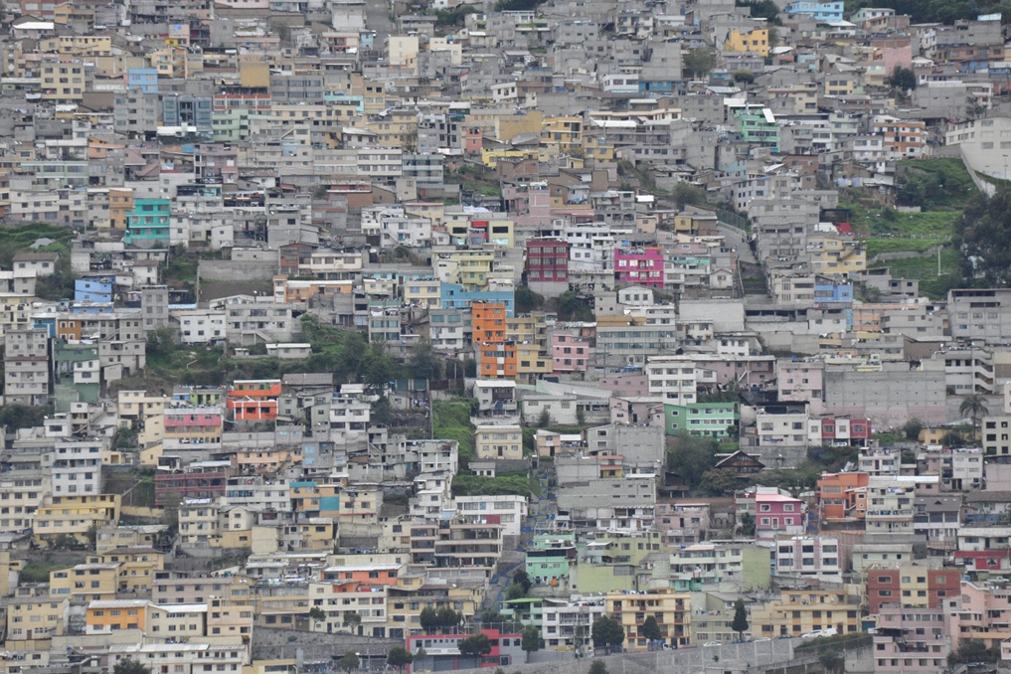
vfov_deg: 4.0
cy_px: 337
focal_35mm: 347
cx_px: 508
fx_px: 9744
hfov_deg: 5.9
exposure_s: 1/1250
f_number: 9
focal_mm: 230
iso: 1600
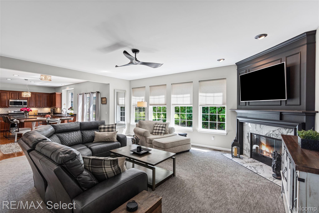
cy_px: 106
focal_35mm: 16
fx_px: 142
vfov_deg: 73.7
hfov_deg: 96.7
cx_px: 160
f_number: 5.6
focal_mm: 16
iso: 640
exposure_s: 1/30
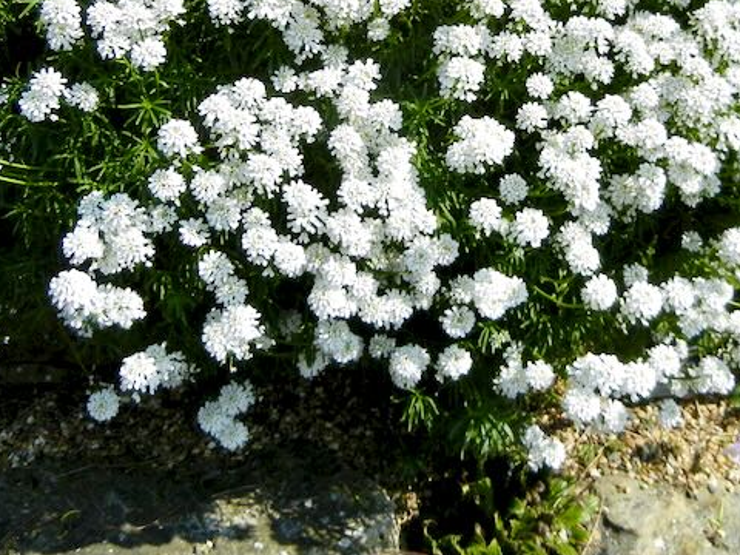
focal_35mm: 64
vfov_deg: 22.5
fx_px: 1368
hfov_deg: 30.2
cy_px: 74
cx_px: 427
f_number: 7
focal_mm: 5.4
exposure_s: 1/460
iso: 160
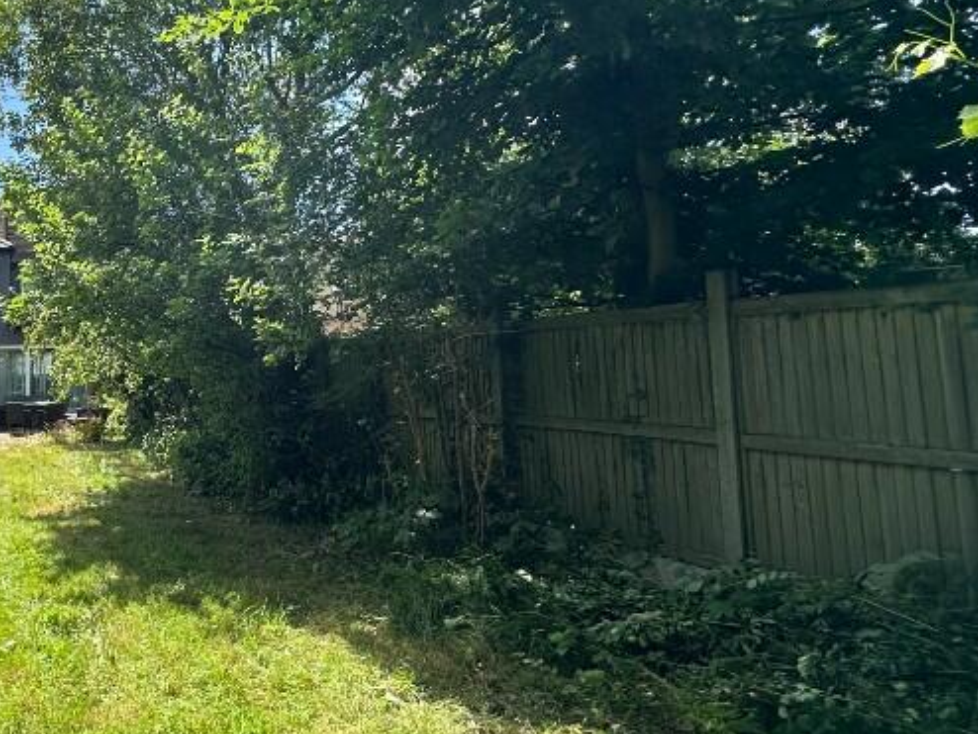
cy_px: 338
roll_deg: +0.8
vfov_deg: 48.2
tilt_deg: +2.3
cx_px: 12
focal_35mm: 29
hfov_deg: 50.5
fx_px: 820
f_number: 2.2
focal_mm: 2.22
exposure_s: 1/1043
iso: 40
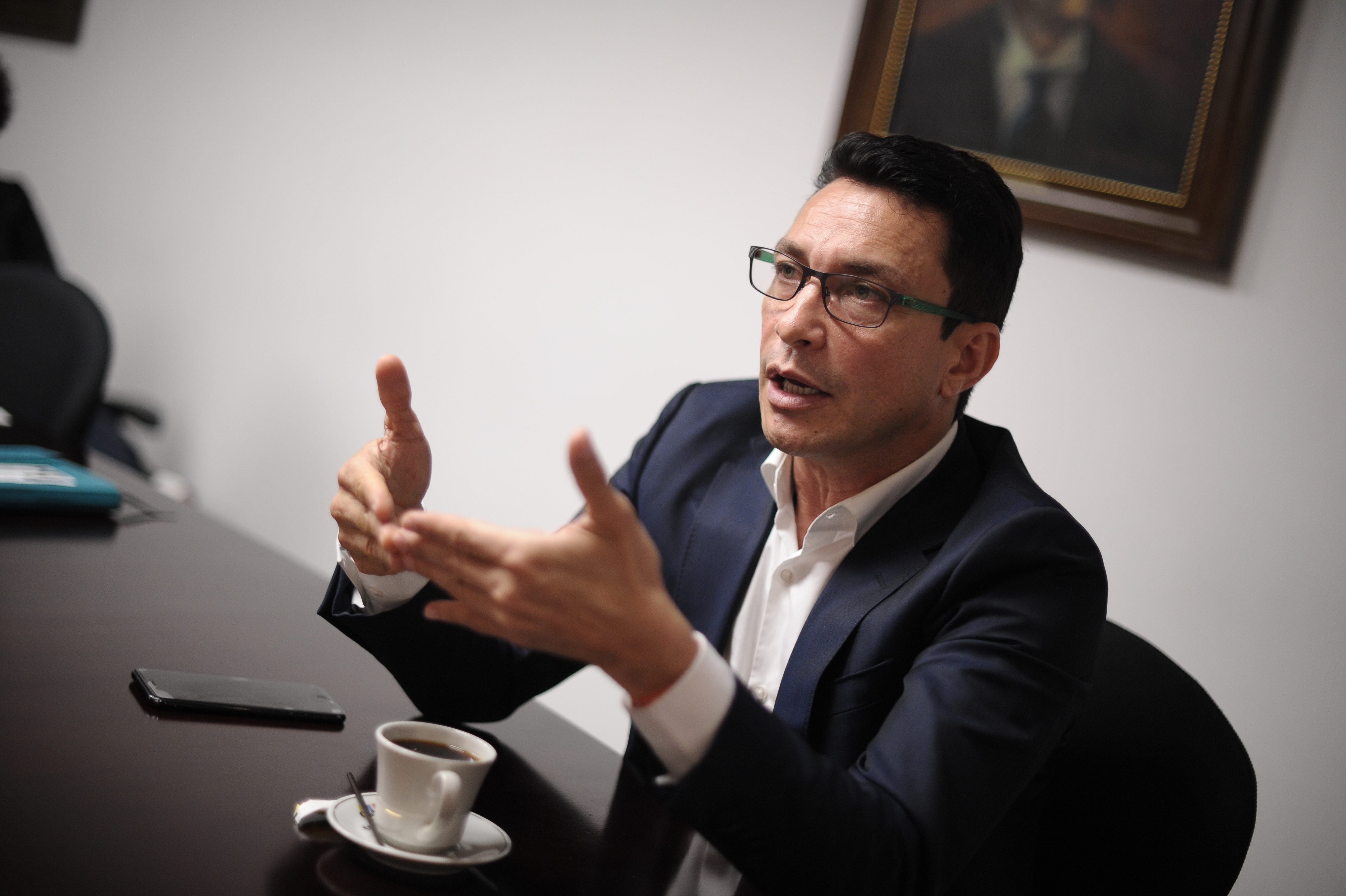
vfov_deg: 27.0
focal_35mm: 50
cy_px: 448
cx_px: 673
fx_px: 1868
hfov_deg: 39.6
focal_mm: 50
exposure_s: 1/500
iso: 1250
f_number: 1.6
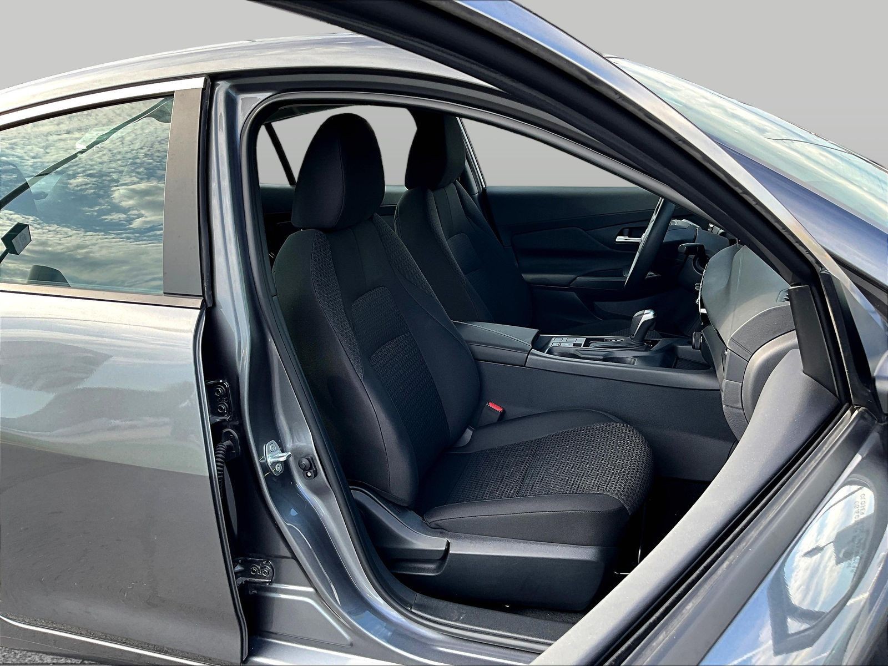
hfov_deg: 61.7
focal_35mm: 29
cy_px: 333
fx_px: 744
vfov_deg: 48.2
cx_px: 444
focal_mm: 3
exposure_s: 1/197
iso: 25
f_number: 1.8
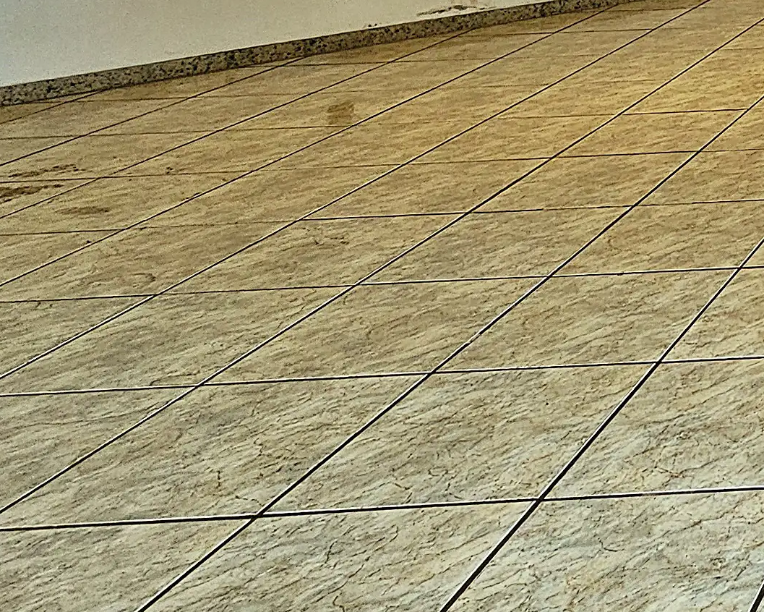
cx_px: 1217
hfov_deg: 25.6
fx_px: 1086
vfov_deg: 24.3
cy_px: -316
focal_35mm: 48
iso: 50
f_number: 2.2
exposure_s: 1/60
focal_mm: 2.2
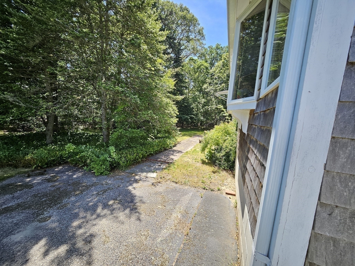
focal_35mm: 13
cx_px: 178
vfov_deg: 89.9
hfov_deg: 106.2
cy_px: 133
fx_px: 133
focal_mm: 1.7
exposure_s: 1/362
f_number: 2.2
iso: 32
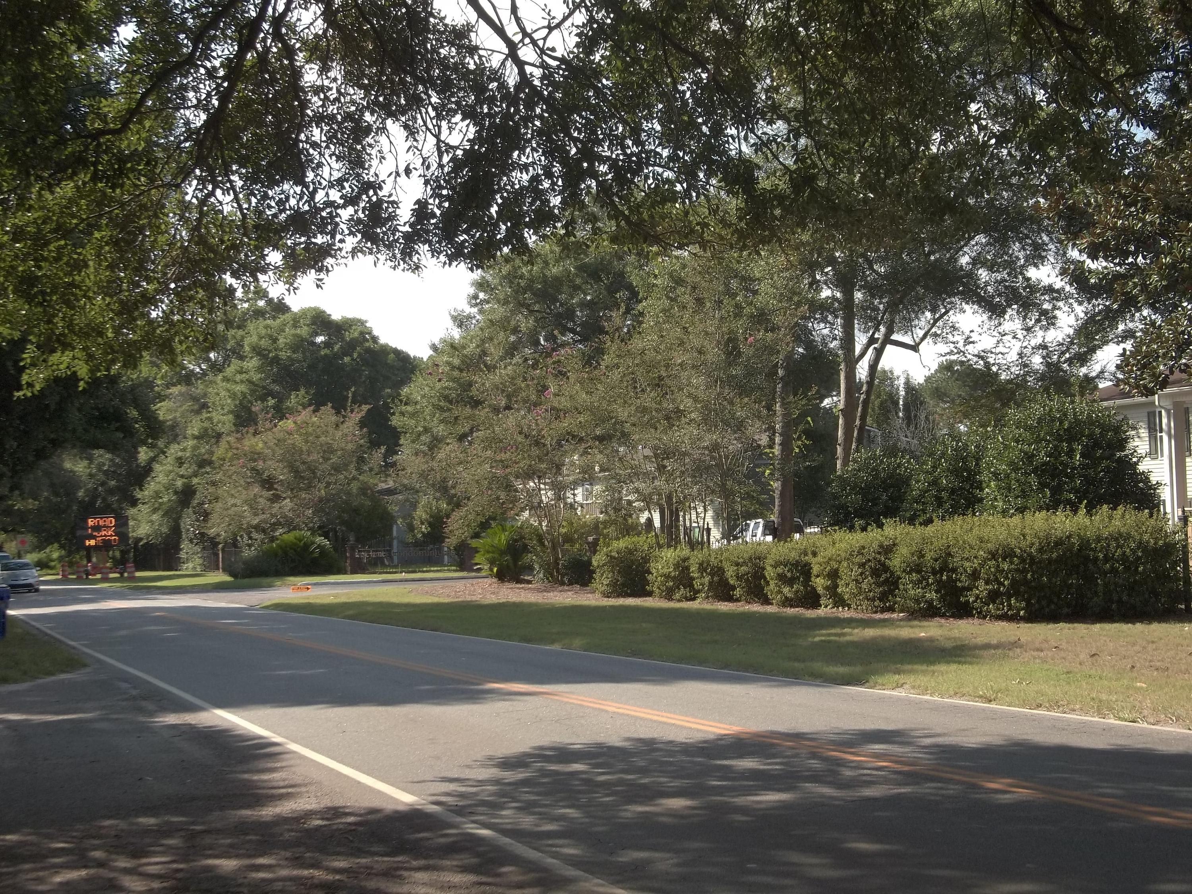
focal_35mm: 46
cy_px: 447
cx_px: 596
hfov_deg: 41.2
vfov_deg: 31.5
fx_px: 1584
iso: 80
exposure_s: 1/400
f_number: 3.7
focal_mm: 8.3
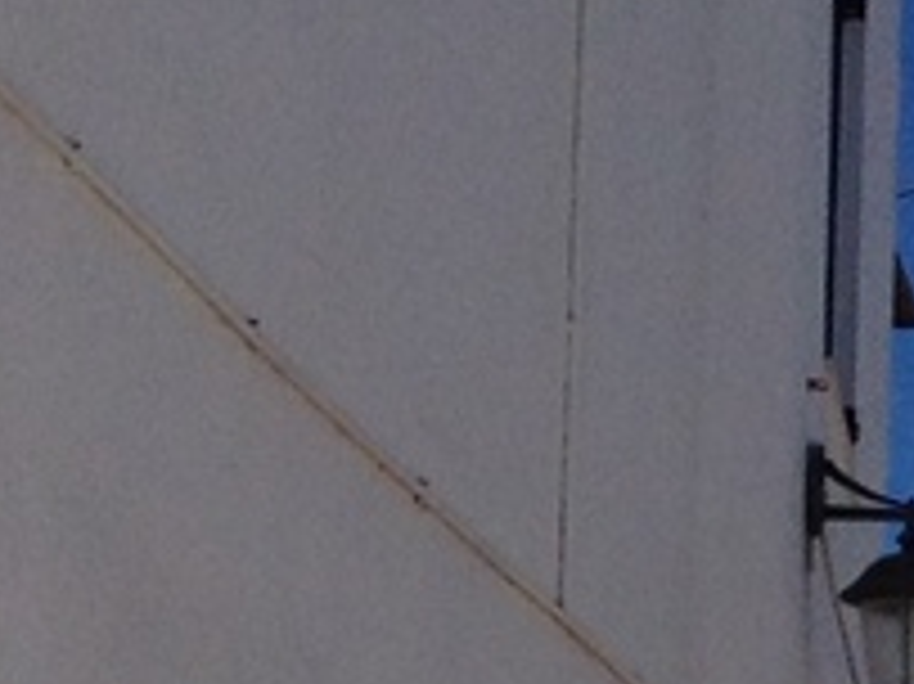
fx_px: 7283
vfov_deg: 5.3
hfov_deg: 6.8
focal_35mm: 276
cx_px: 2148
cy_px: 1274
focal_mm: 4.28
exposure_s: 1/4255
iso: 50
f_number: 2.4
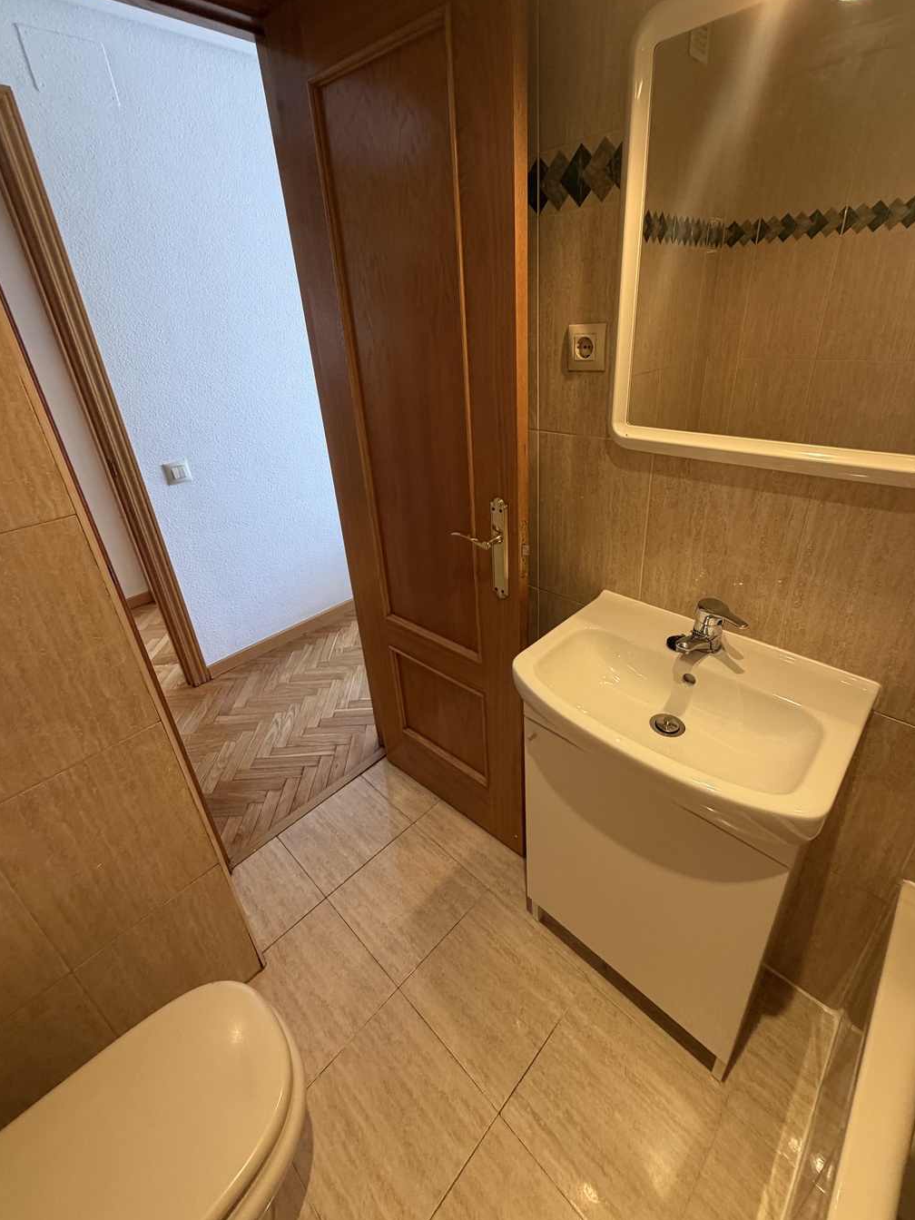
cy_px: 572
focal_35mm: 15
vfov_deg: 98.0
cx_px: 471
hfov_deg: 81.7
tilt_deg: -25.7
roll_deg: +5.0
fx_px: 529
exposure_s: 1/50
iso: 200
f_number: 2.2
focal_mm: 2.22
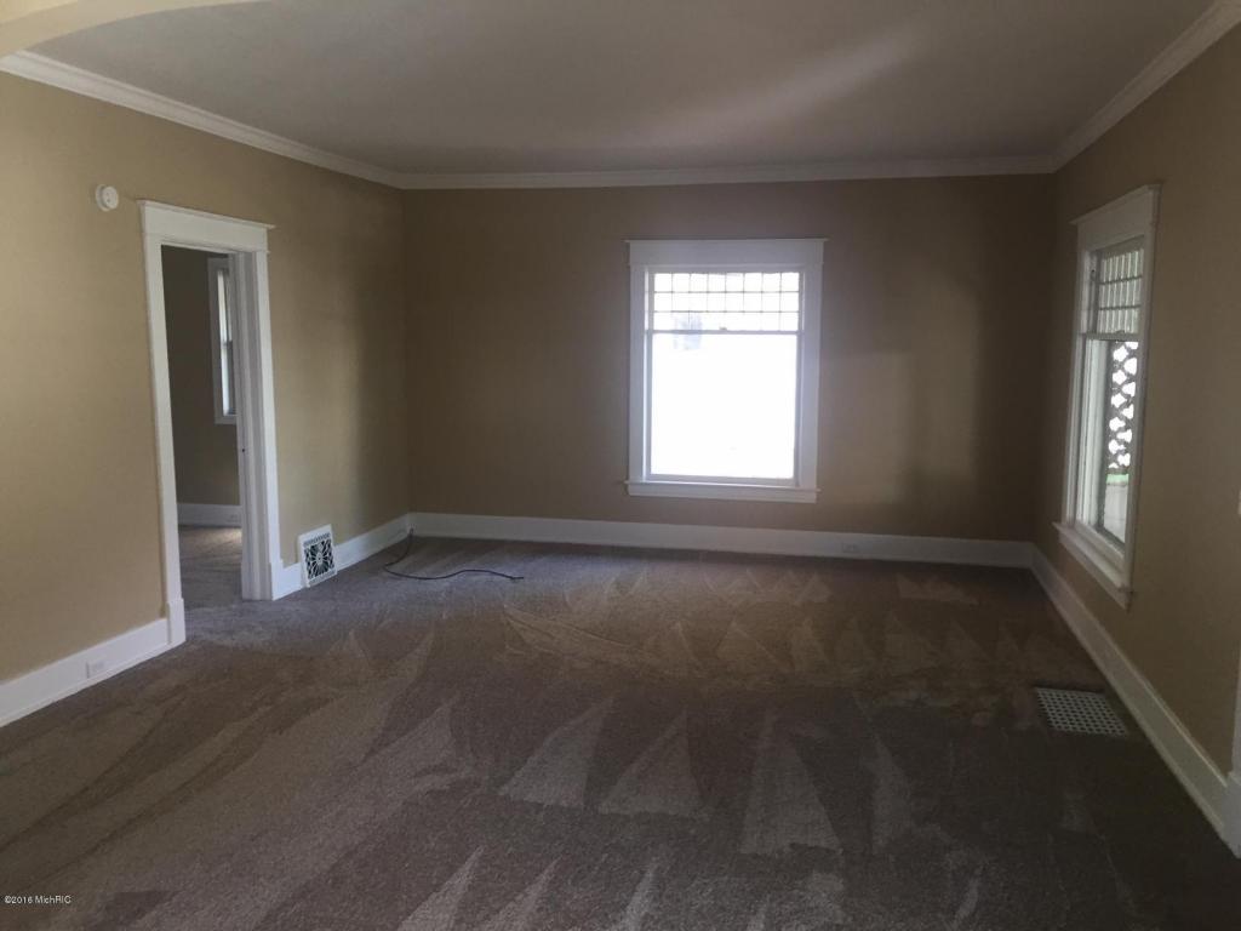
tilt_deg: -10.6
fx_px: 1040
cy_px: 466
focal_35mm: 29
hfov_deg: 61.7
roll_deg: -0.4
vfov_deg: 48.2
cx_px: 620
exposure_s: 1/30
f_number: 2.2
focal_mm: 4.15
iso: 100
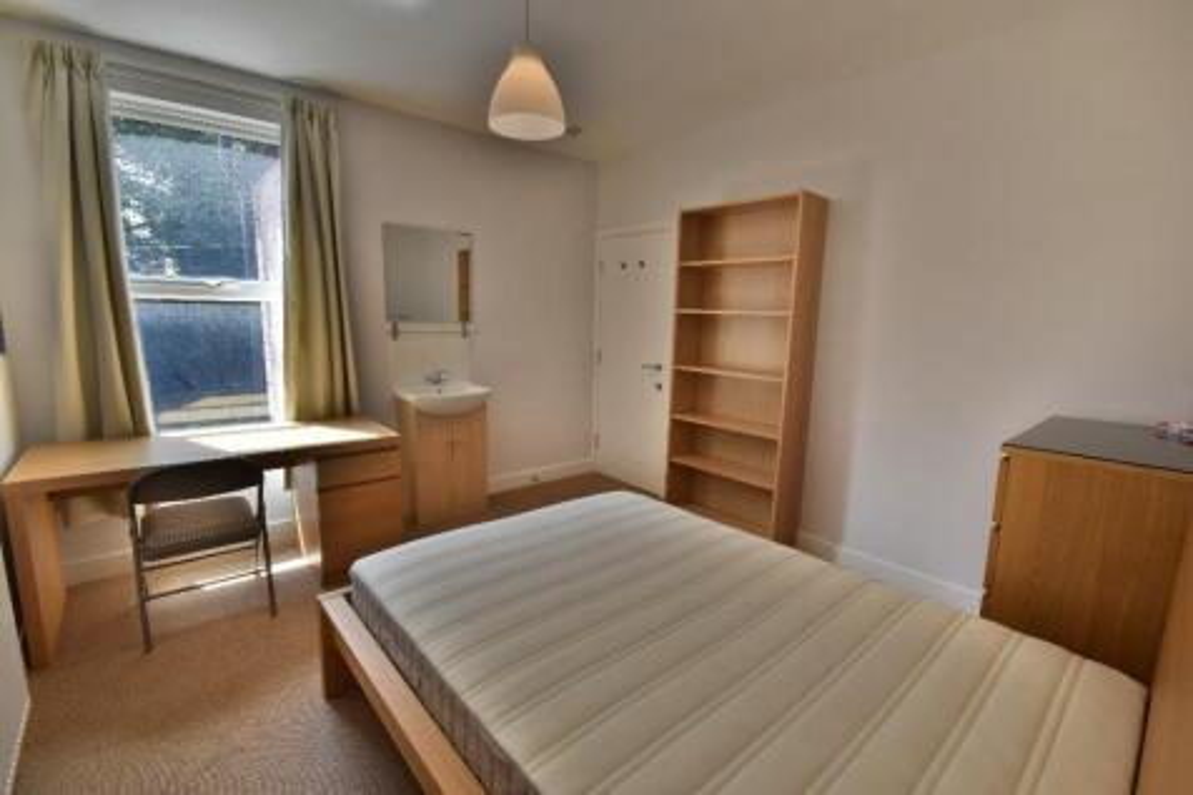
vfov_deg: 77.3
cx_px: 596
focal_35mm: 15
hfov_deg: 100.4
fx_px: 497
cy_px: 398
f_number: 16
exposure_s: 1/8
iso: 200
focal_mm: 10
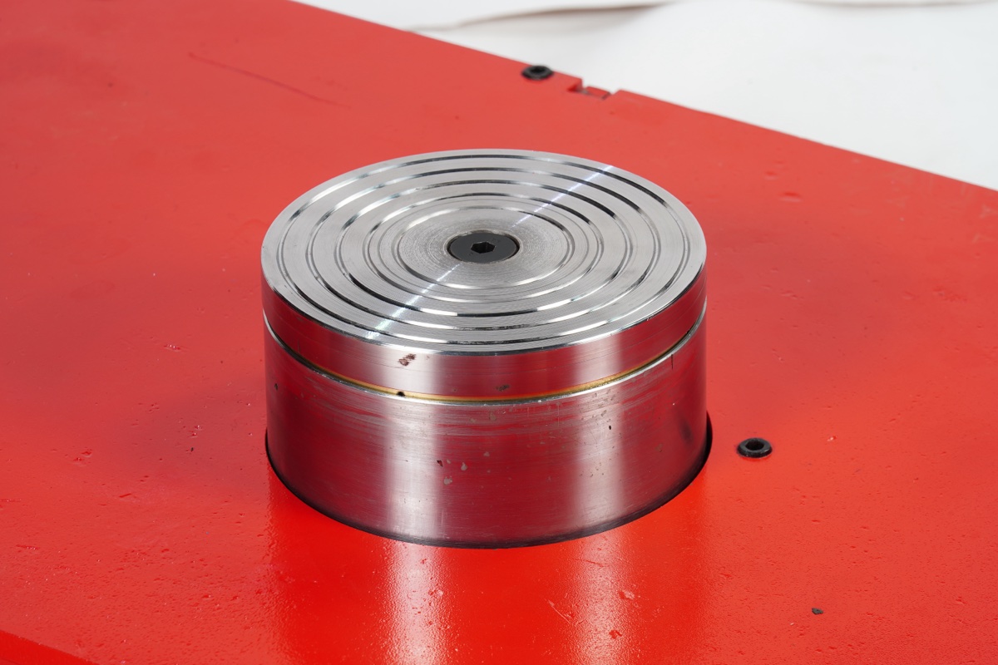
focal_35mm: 200
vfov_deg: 6.9
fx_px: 5544
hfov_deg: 10.3
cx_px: 499
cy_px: 332
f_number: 14
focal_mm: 200
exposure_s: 1/1.25
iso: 125
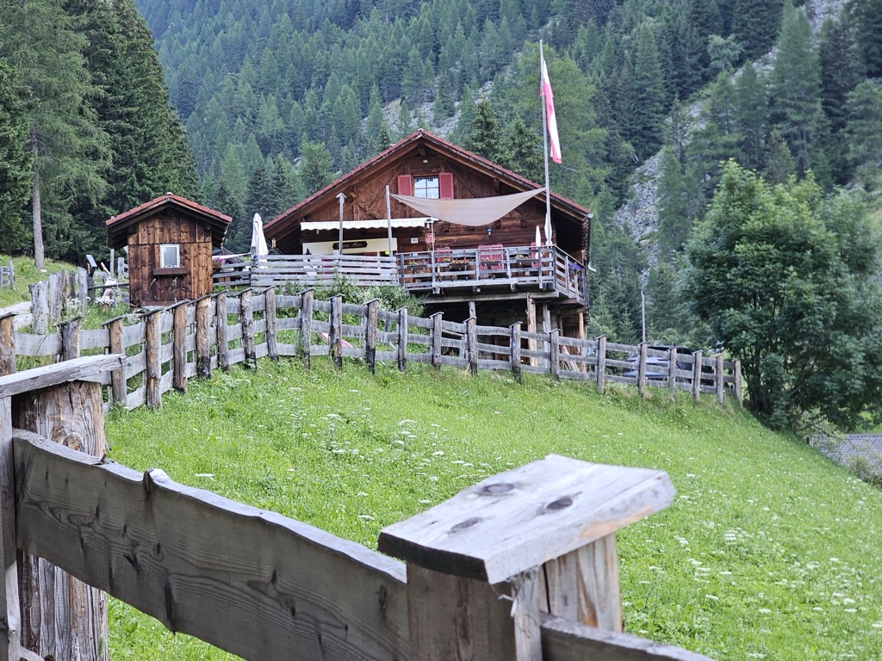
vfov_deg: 21.3
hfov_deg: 28.2
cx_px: 441
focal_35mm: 69
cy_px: 330
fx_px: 1758
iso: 50
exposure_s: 1/50
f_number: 2.4
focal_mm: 7.9
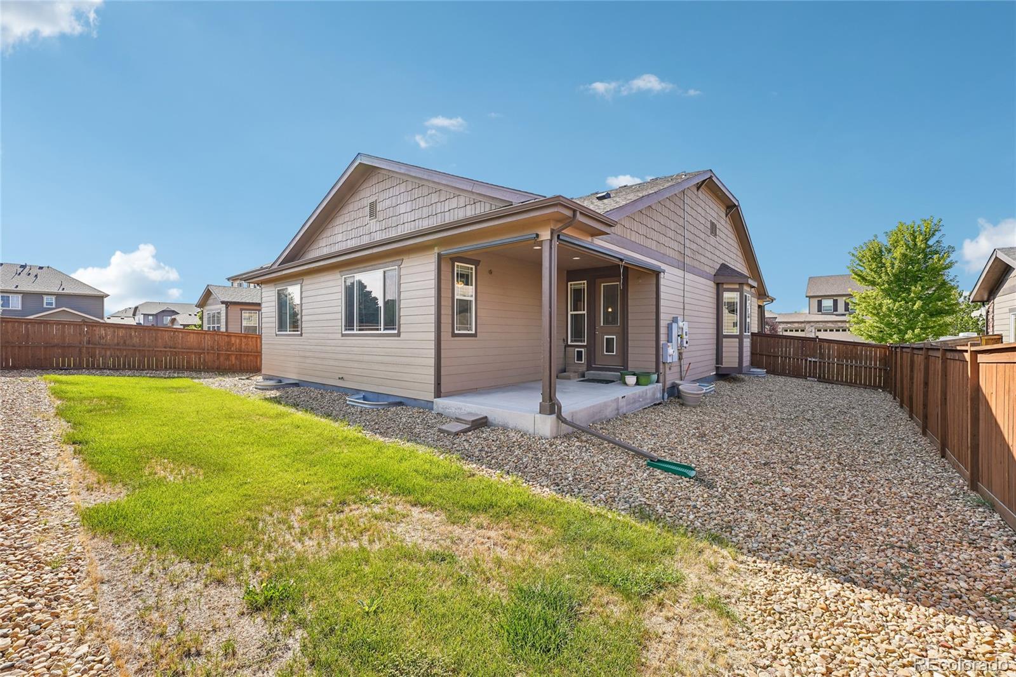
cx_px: 508
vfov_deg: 81.2
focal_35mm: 14
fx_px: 395
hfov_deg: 104.3
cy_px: 338
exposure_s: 1/100
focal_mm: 14
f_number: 8
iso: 100
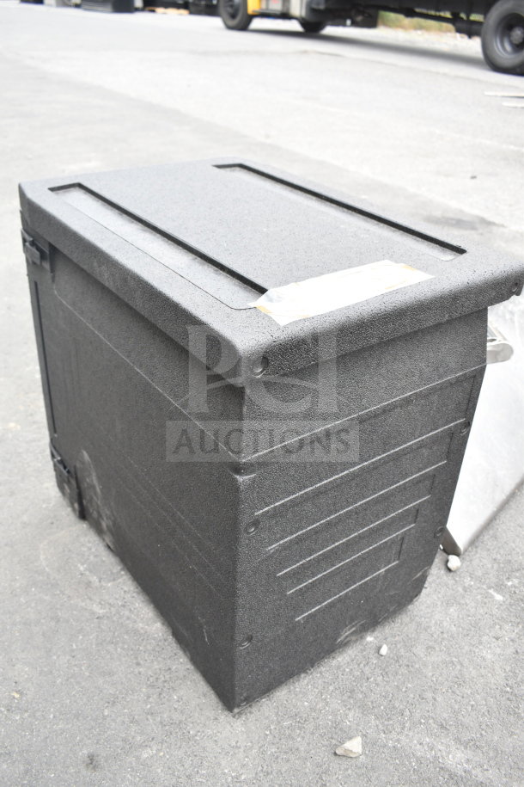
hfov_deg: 41.7
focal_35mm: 32
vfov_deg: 59.5
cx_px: 262
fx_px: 688
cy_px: 394
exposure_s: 1/100
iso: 200
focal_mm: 21
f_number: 4.5
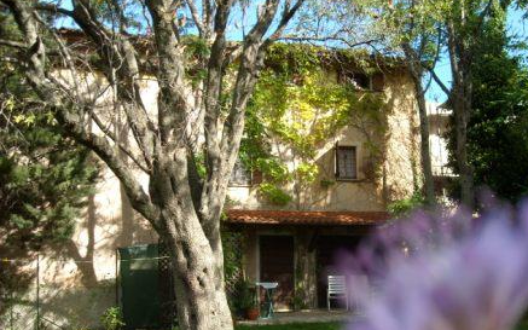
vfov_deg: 33.5
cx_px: 269
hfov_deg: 51.5
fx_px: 547
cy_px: 190
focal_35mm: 38
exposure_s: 1/239
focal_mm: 5.7
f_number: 2.8
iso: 64
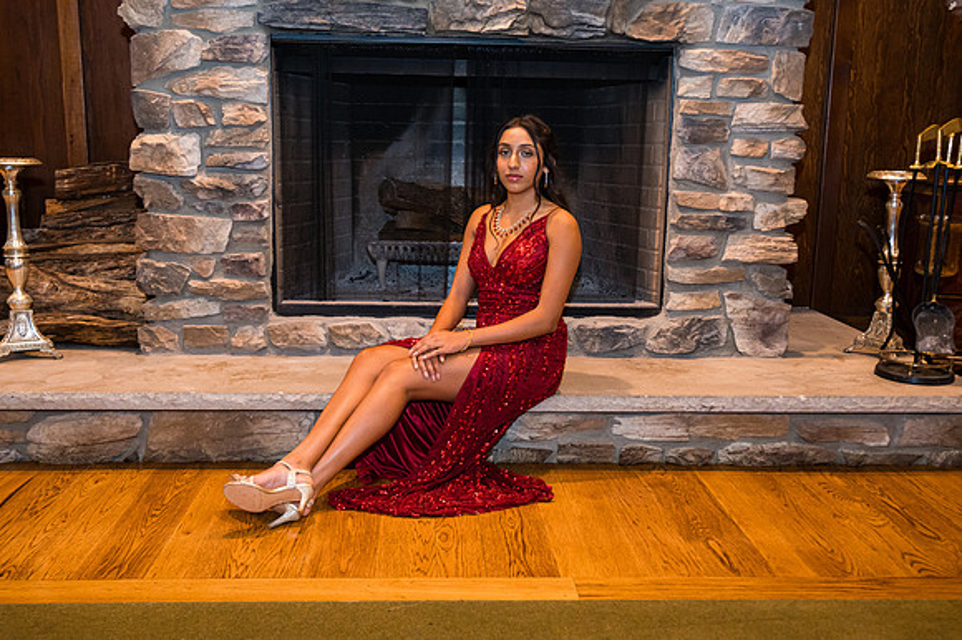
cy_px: 320
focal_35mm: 35
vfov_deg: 37.8
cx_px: 482
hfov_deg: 54.4
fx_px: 936
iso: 4000
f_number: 4
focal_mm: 34
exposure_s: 1/125
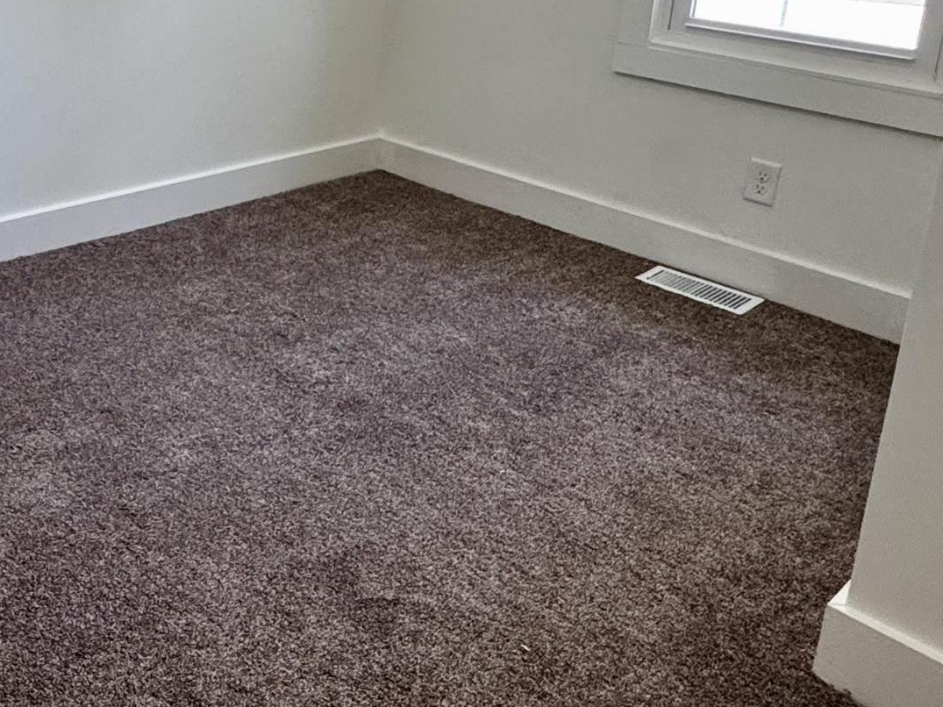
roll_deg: -0.3
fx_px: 1090
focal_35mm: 40
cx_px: 45
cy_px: 88
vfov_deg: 34.2
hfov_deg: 41.9
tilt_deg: -15.1
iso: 200
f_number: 2.2
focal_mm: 2.22
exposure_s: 1/120
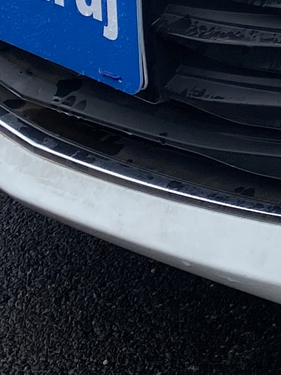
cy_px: -230
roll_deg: -0.1
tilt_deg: -16.2
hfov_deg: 8.4
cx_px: 819
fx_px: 1624
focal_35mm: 150
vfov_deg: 12.4
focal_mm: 4.25
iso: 32
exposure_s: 1/1206
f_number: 1.8
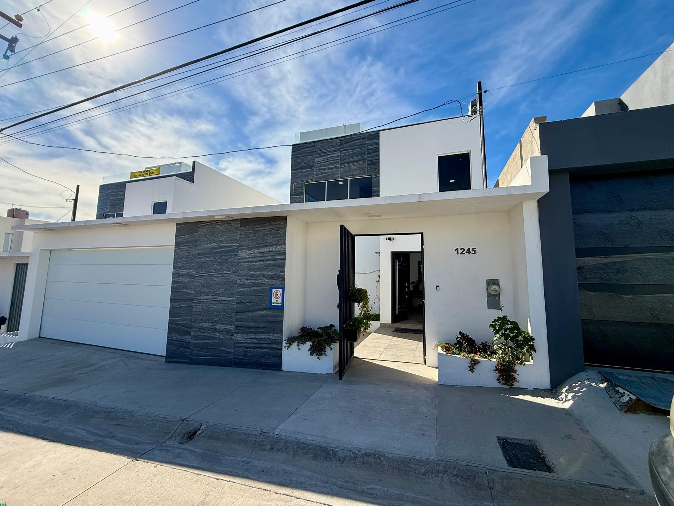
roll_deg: -0.5
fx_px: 292
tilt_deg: +6.4
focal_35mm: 15
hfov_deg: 98.2
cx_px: 336
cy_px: 243
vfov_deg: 81.7
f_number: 2.2
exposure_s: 1/3289
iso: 64
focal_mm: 2.22
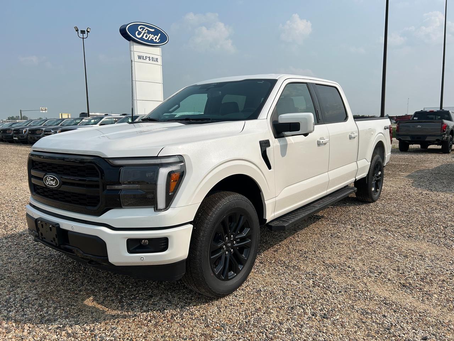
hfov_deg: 67.3
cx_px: 227
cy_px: 170
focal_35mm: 26
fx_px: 341
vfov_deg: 53.1
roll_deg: -0.2
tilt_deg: -9.0
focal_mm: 5.7
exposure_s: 1/8000
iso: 50
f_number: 1.5
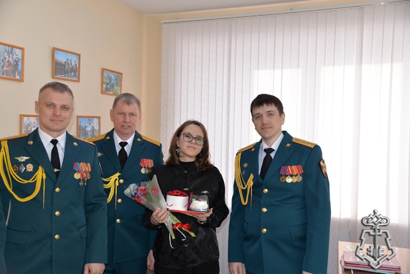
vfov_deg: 35.1
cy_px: 137
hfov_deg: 50.7
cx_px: 205
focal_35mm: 38
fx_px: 433
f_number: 4
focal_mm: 38
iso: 400
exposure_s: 1/80
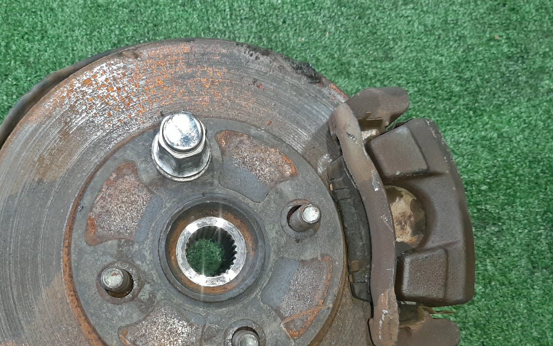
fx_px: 543
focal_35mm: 36
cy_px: 249
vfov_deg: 34.8
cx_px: 240
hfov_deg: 53.8
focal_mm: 3.93
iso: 198
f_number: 1.7
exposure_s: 1/50
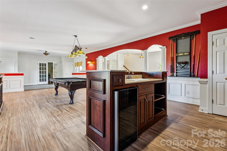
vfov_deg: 71.7
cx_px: 114
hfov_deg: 94.6
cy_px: 76
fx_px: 105
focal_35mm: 17
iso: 200
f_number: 13
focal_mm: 16.6
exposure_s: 1/1.25
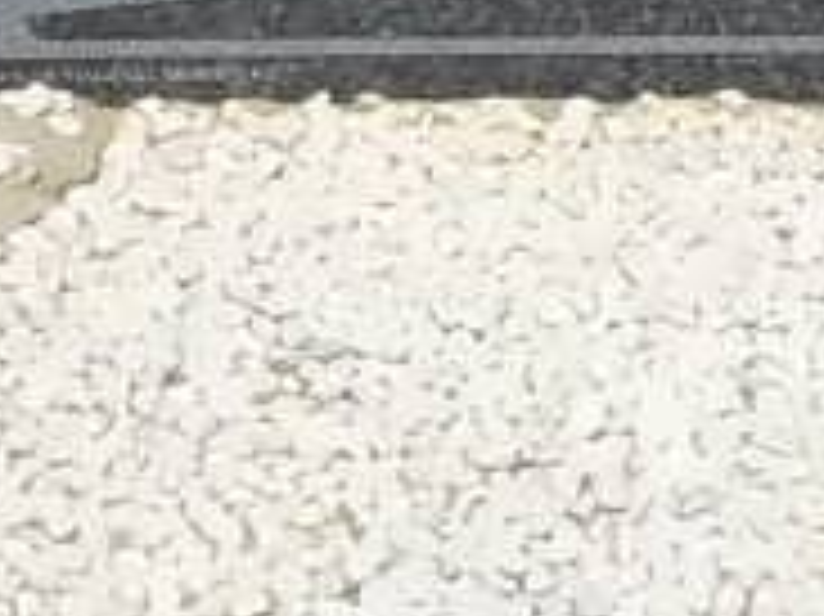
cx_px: 756
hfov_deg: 9.4
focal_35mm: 210
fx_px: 4996
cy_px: -1066
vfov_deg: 6.6
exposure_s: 1/640
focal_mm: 5.7
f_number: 5.5
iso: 80
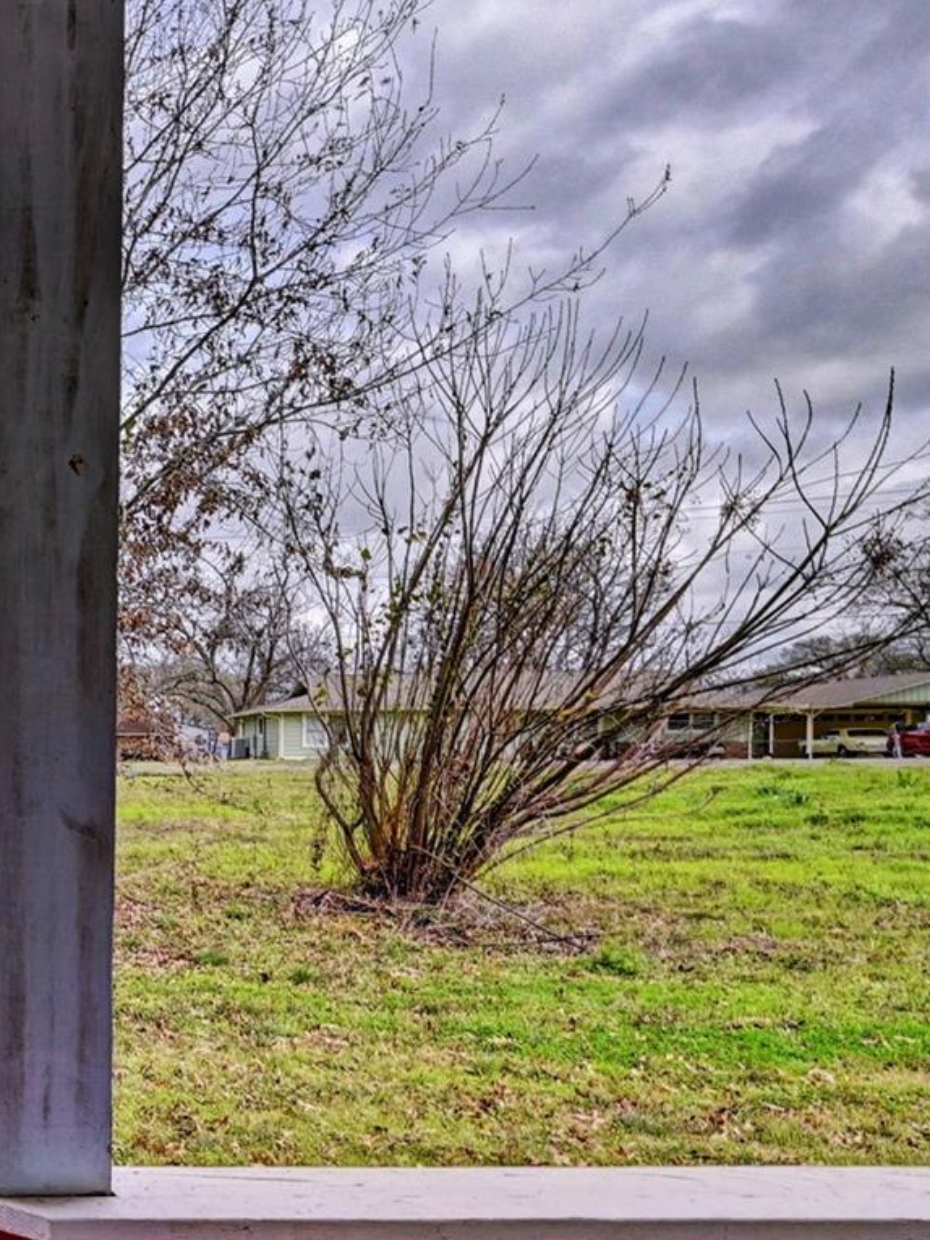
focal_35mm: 36
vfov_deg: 50.8
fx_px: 1289
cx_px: -504
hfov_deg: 26.7
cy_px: 778
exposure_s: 1/500
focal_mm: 14
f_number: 8
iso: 400
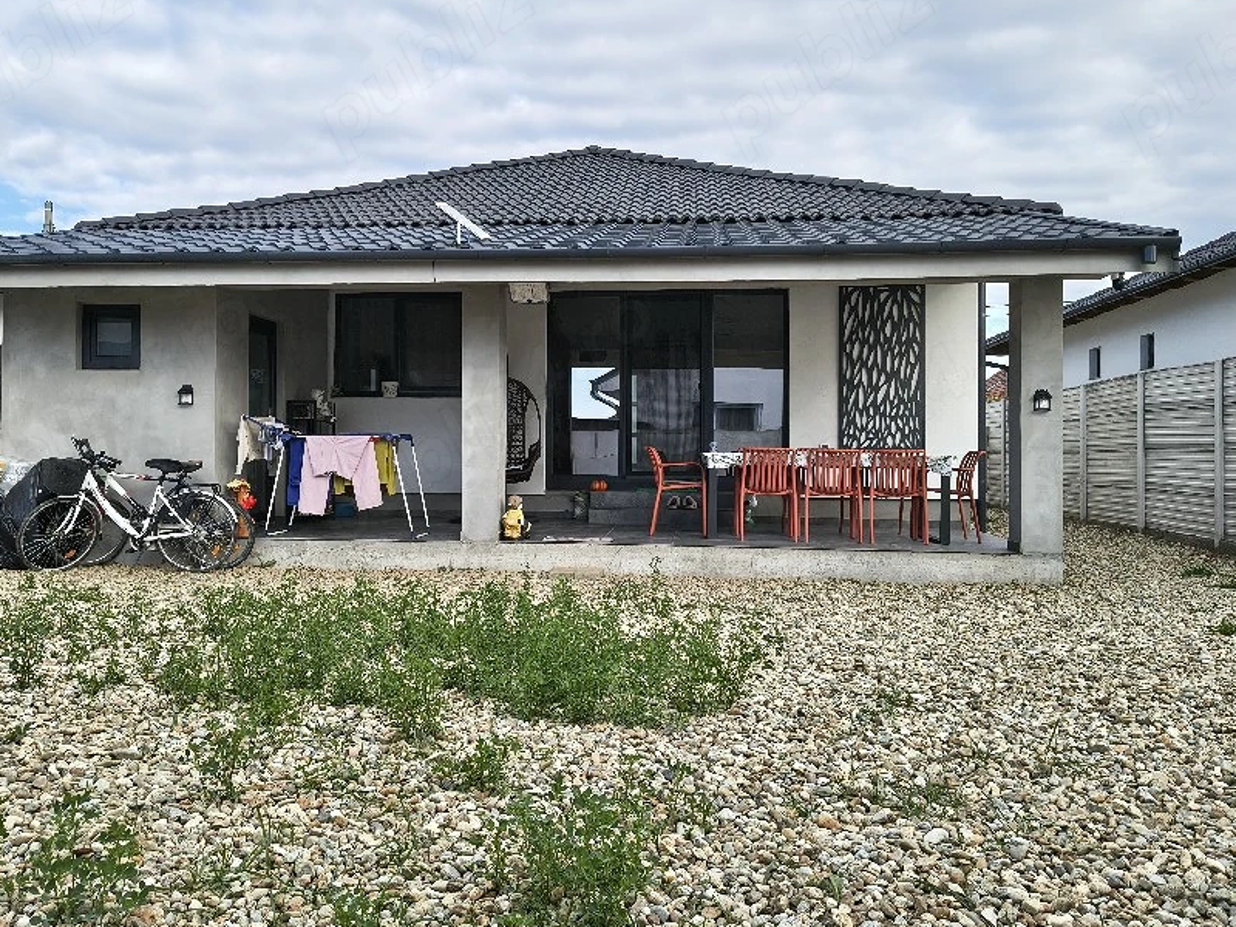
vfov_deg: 46.8
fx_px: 1071
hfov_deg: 59.9
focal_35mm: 30
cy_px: 433
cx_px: 589
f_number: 1.8
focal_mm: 5.56
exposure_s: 1/500
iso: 101
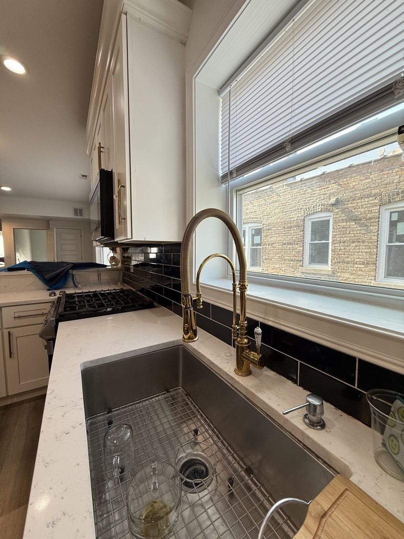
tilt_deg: -3.7
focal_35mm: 14
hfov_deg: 85.7
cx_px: 202
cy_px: 270
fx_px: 218
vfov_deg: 102.1
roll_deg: -0.2
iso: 64
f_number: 2.2
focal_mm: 2.22
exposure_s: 1/120
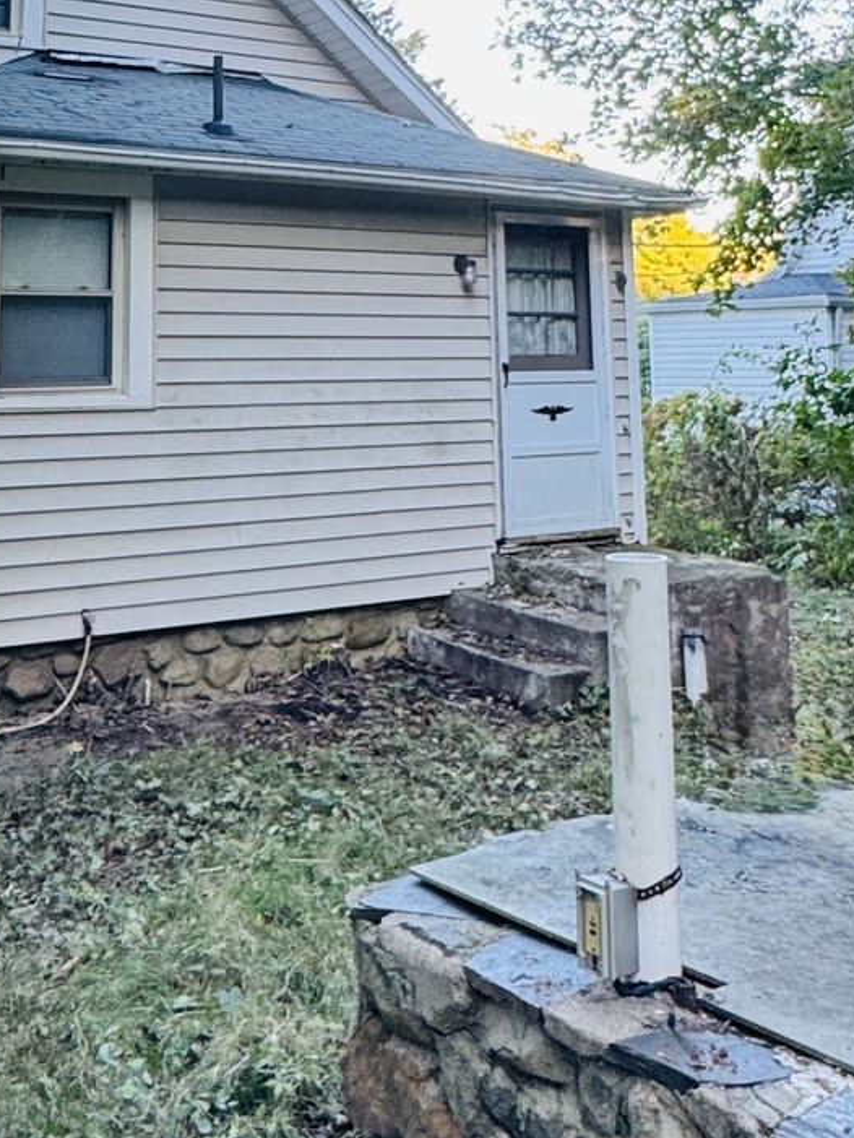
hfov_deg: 31.4
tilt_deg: +9.6
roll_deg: +1.6
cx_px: 317
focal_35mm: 46
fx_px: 1513
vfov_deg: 38.6
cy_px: 128
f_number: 2.2
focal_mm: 2.22
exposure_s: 1/99
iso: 200
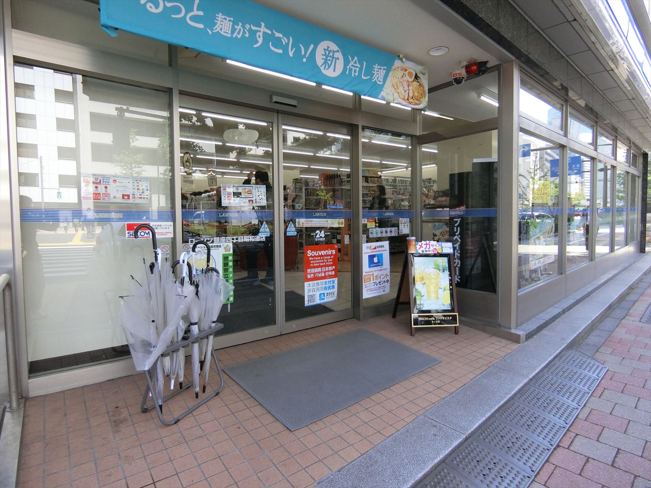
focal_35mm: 19
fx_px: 357
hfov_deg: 84.7
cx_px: 326
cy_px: 244
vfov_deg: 68.7
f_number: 6.9
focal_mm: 4.06
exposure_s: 1/125
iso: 400
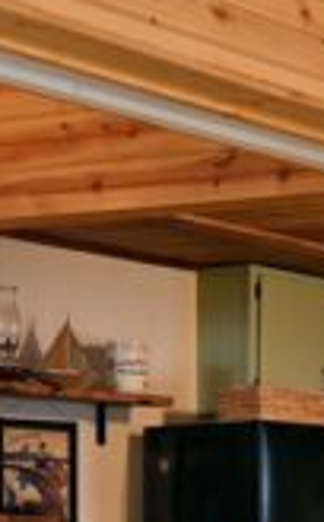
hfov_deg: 8.9
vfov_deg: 17.5
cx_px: 1007
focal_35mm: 116
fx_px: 1641
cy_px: 563
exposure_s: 1/13
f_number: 5.6
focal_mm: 15.5
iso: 100
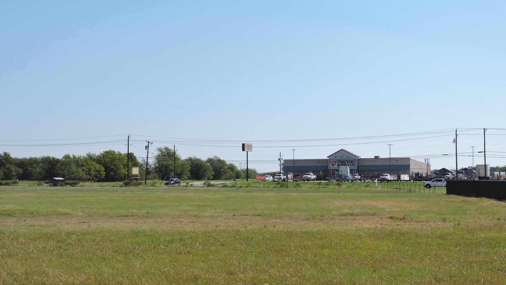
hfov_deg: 37.2
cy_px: 166
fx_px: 751
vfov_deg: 21.4
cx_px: 254
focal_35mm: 56
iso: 100
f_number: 3.6
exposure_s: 1/1250
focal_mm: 8.9
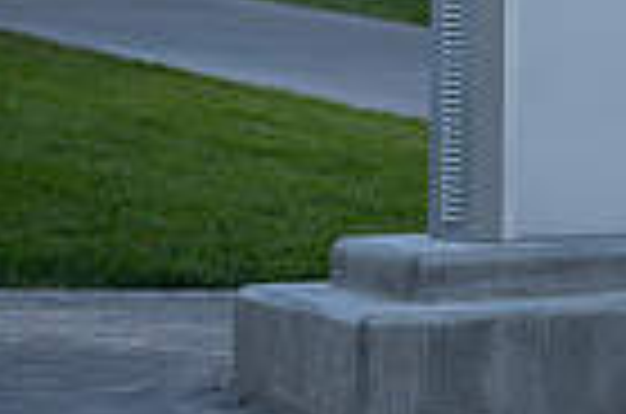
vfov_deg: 6.7
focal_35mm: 201
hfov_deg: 9.6
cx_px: 1257
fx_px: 3487
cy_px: -250
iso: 200
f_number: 4
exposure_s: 1/400
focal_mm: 48
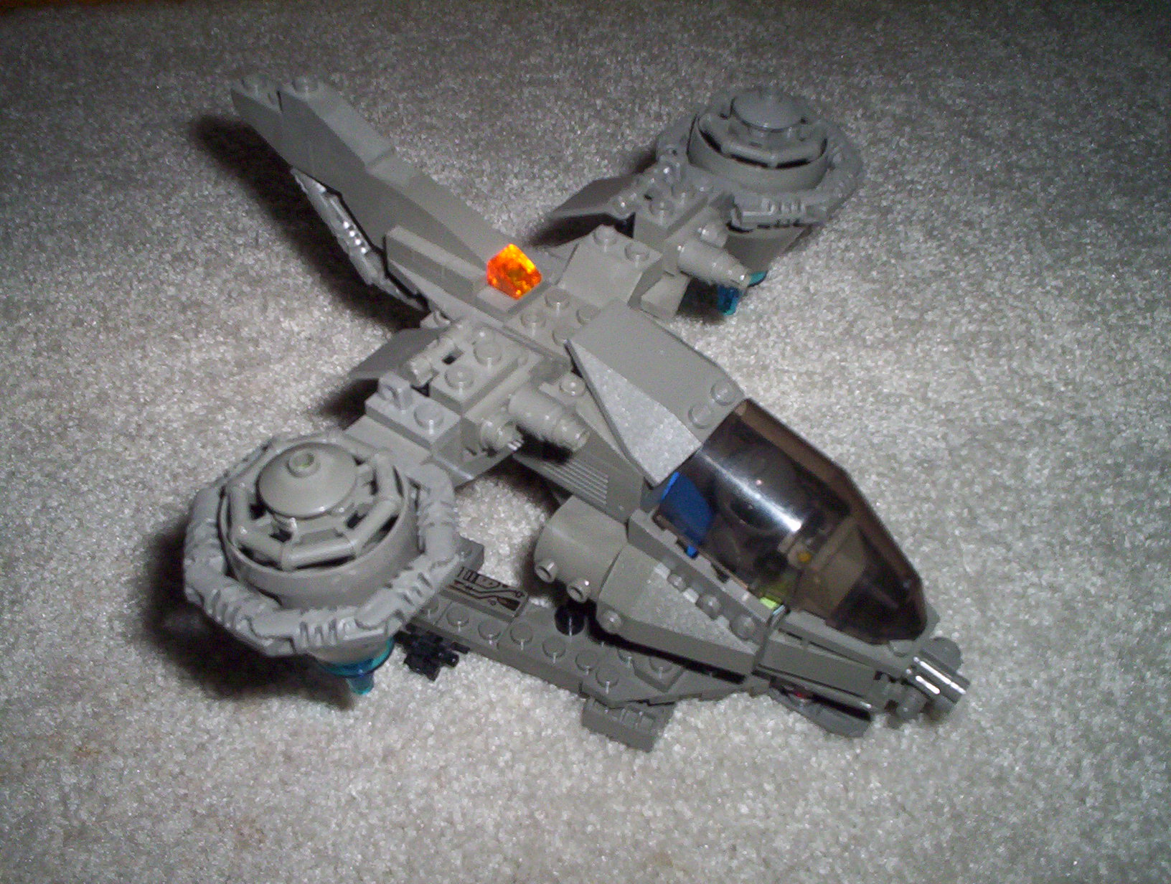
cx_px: 586
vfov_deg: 37.9
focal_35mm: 38
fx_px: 1289
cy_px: 442
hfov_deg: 48.9
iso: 140
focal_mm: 4.99
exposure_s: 1/60
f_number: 4.5
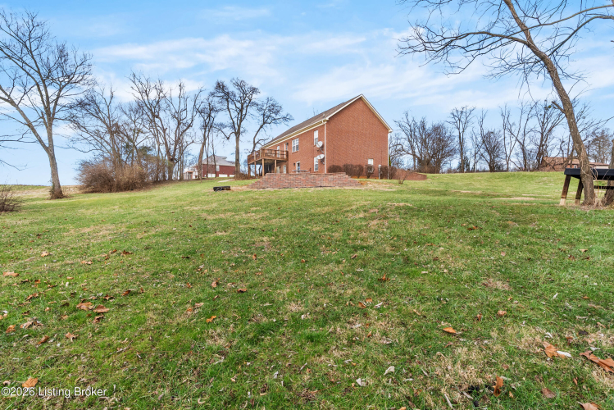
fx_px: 273
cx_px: 307
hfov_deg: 96.7
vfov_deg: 73.8
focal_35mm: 16
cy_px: 205
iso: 400
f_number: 11
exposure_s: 1/50
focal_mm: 16
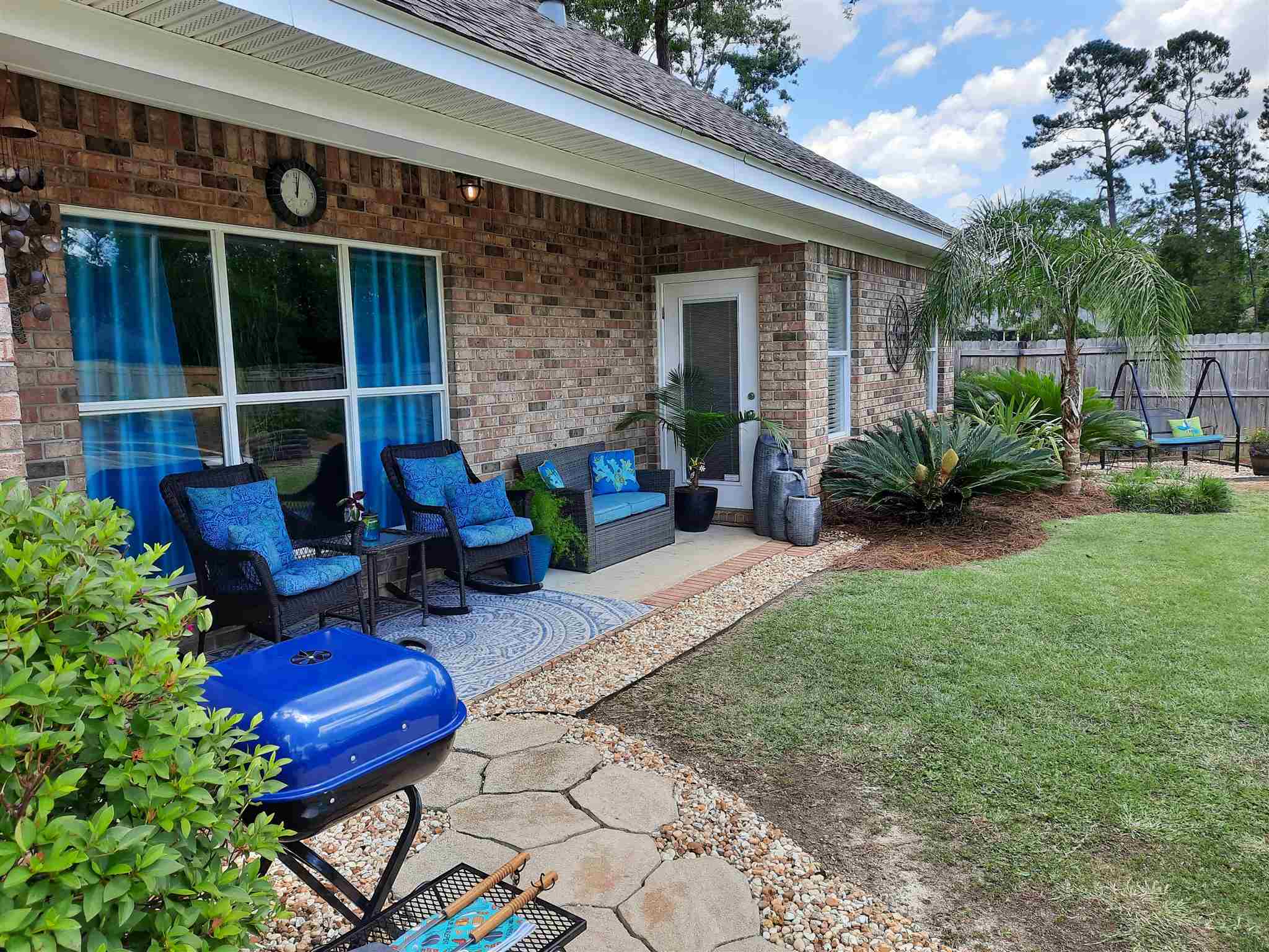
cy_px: 476
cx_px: 634
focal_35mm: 25
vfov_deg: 54.9
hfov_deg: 69.4
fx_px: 916
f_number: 2
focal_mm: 4.6
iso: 32
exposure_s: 1/258
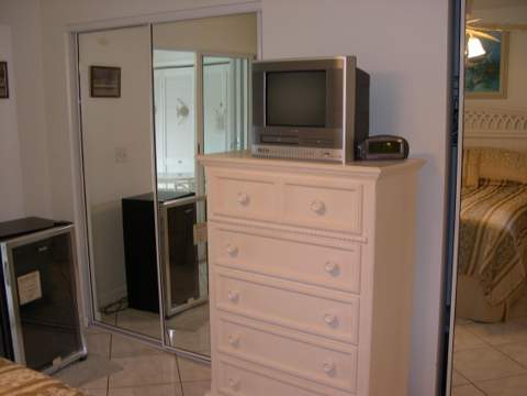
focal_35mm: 38
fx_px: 579
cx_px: 264
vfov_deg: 37.7
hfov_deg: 49.0
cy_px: 198
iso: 100
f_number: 2.8
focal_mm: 8
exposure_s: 1/30
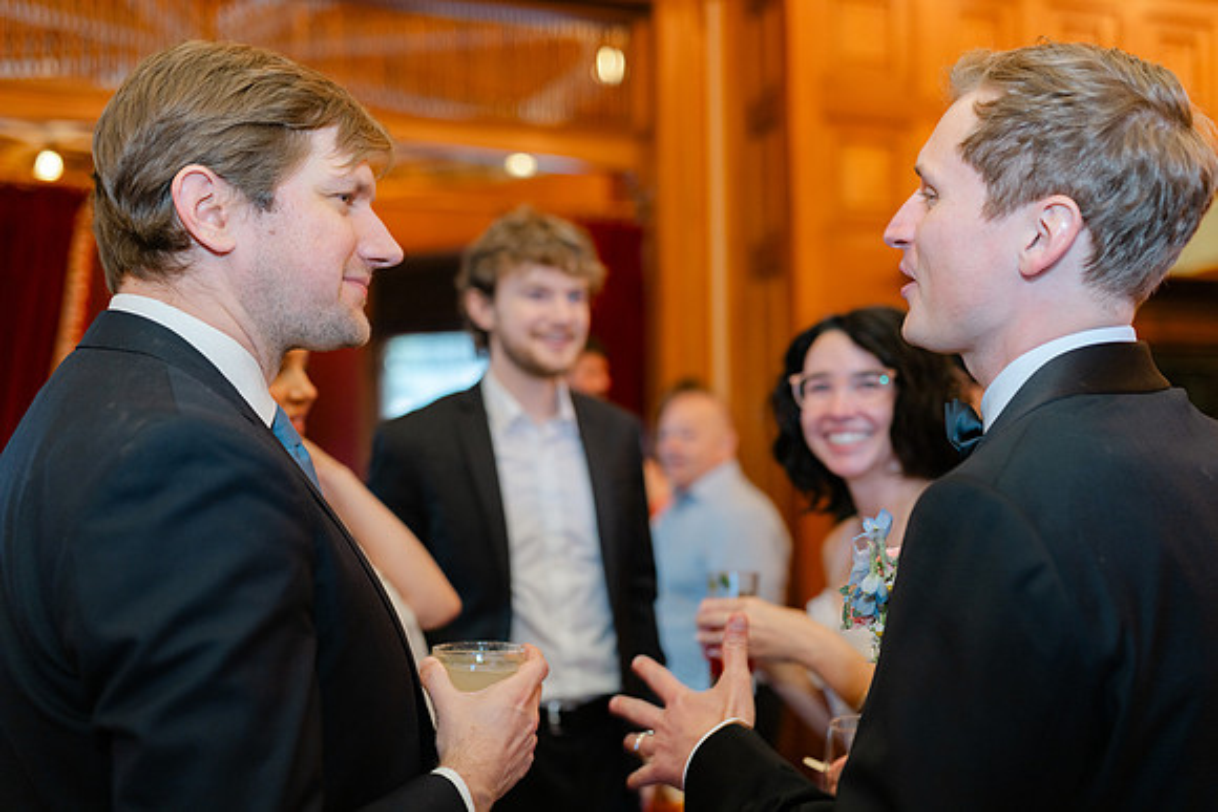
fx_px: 1184
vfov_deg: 37.9
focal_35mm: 35
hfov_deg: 54.4
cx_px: 609
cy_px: 406
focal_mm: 35
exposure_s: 1/100
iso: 250
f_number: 2
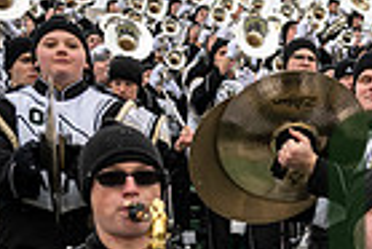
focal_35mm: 100
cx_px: 530
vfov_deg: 13.6
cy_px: 237
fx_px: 1034
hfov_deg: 18.4
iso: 160
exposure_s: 1/500
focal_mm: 24
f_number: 2.8
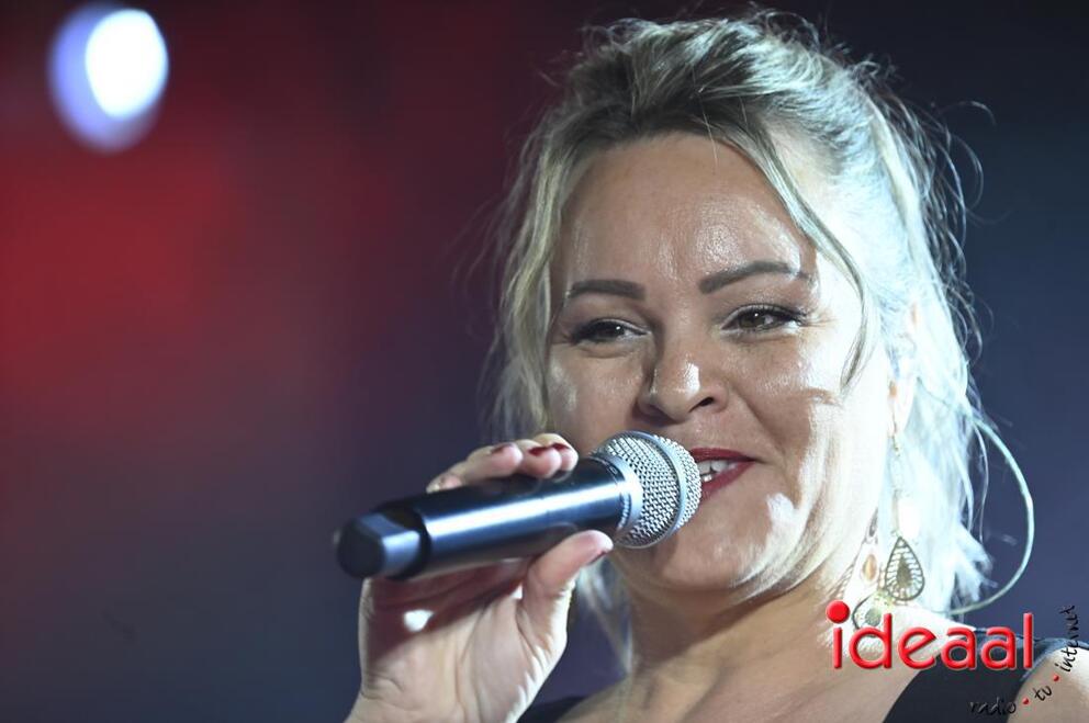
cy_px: 362
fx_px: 12086
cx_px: 544
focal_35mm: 400
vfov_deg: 3.4
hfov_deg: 5.2
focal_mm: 400
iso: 1250
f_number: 5.6
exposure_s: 1/80
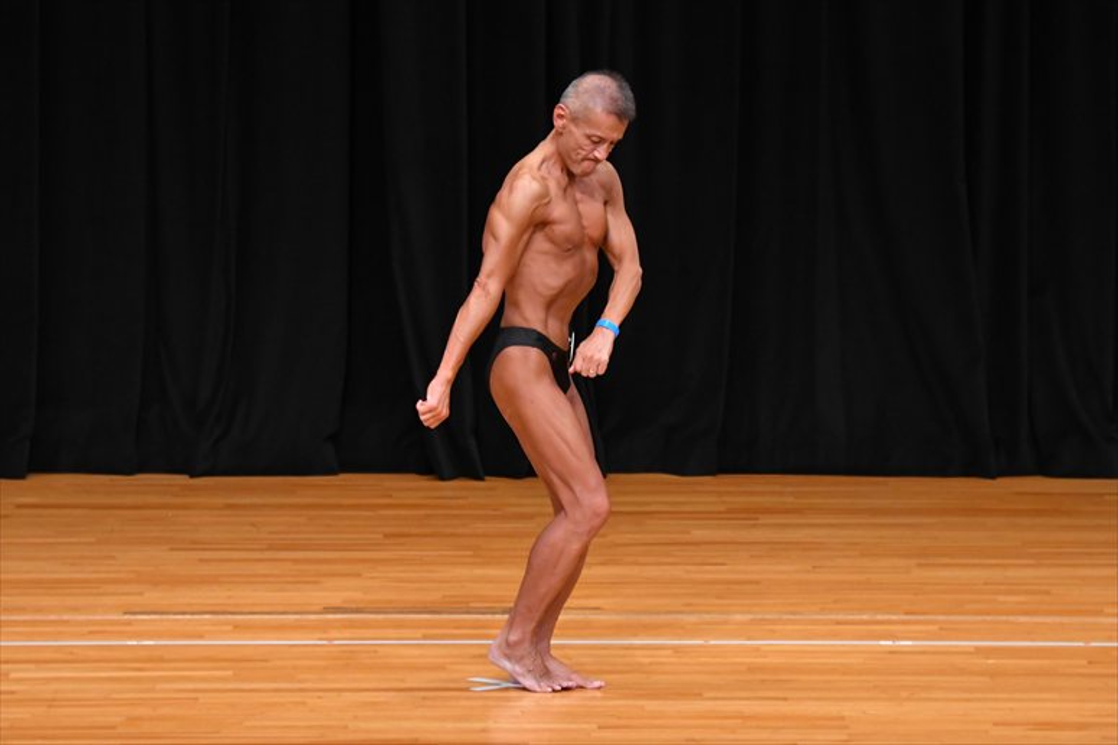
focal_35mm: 285
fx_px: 8847
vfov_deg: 4.8
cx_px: 559
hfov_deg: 7.2
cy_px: 372
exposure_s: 1/400
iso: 3200
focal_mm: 190
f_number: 5.6
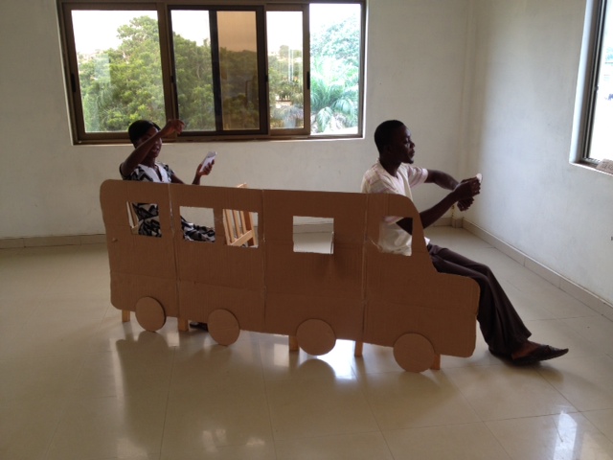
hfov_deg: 52.6
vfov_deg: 40.7
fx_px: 620
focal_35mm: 35
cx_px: 306
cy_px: 230
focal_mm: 4.28
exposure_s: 1/60
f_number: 2.4
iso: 64
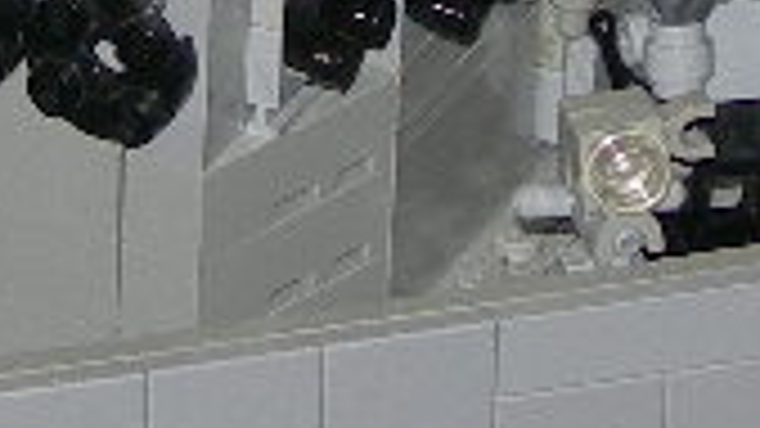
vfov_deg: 2.5
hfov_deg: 4.5
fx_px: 9591
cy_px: -442
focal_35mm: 476
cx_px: 265
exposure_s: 1/60.1
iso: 50
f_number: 3.7
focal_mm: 14.9
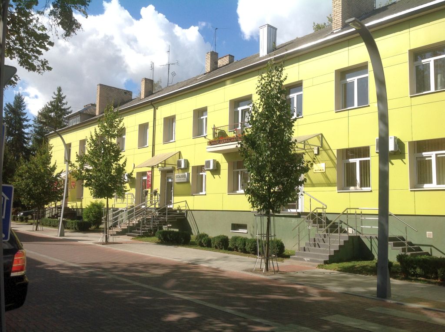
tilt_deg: +5.0
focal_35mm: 35
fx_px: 449
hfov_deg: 52.7
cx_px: 222
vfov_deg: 40.6
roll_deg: -1.8
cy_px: 166
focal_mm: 4.28
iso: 50
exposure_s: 1/2160
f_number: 2.4
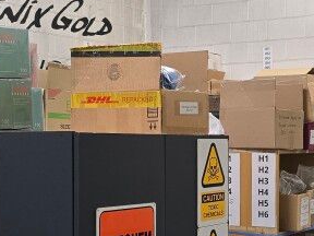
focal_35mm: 96
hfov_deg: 20.3
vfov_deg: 15.4
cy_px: 160
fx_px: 871
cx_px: 219
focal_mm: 6.3
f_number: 1.7
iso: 250
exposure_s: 1/100
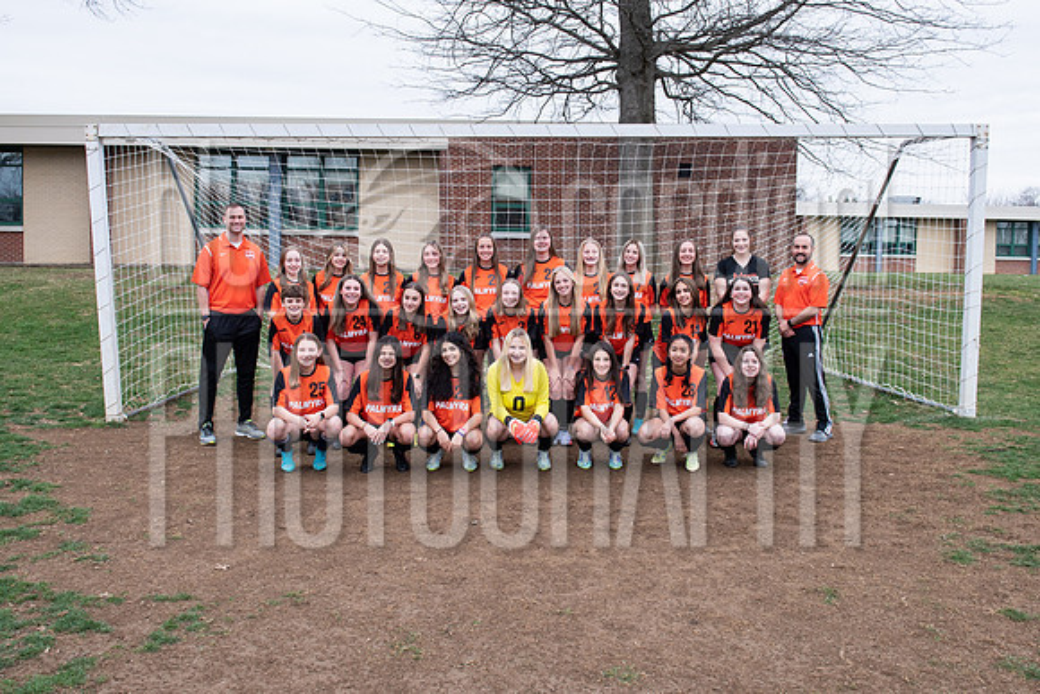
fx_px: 921
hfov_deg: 58.9
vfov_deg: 41.2
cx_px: 516
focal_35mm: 32
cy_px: 313
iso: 800
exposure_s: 1/250
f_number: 7.1
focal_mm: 27
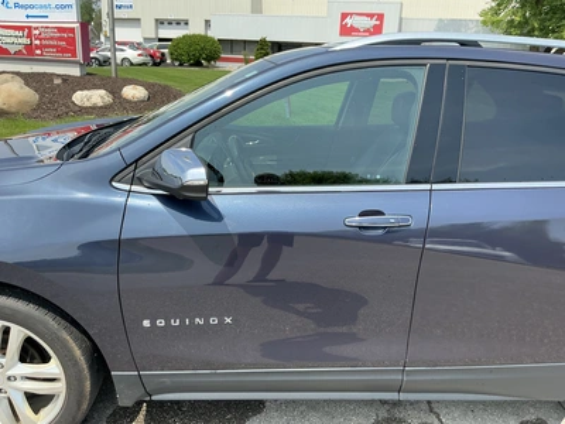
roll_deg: -3.0
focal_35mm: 28
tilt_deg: -18.4
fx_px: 457
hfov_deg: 63.4
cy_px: 212
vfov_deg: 49.7
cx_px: 282
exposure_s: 1/829
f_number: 1.8
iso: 25
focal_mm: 3
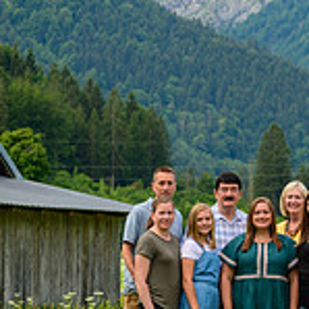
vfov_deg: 7.2
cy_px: 35
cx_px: 252
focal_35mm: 244
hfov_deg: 7.2
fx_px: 2464
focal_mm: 95
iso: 125
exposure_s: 1/800
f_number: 4
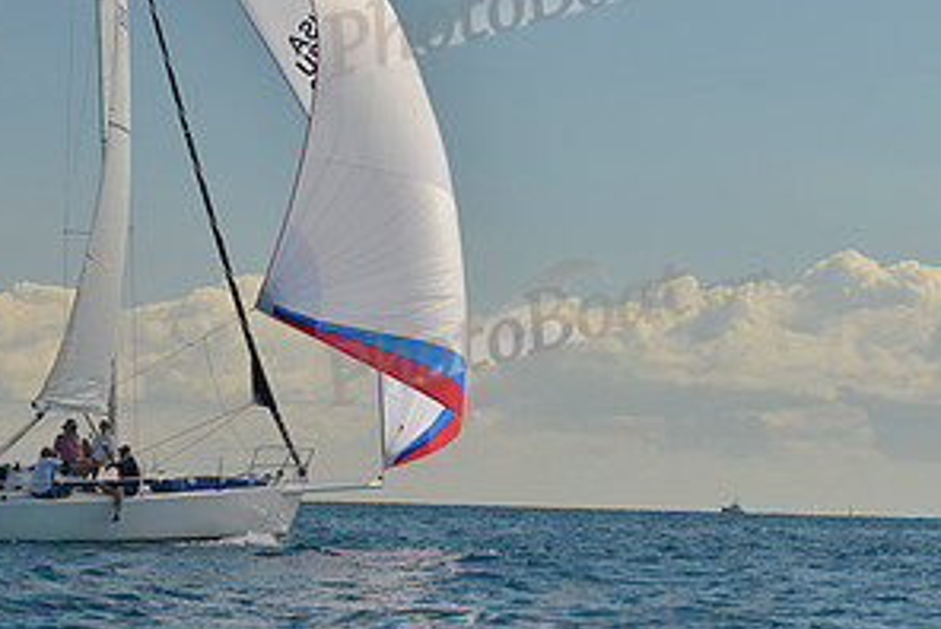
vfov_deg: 10.0
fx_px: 3584
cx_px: 162
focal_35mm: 137
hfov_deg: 14.8
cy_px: 205
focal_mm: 70
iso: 200
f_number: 7.1
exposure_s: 1/640
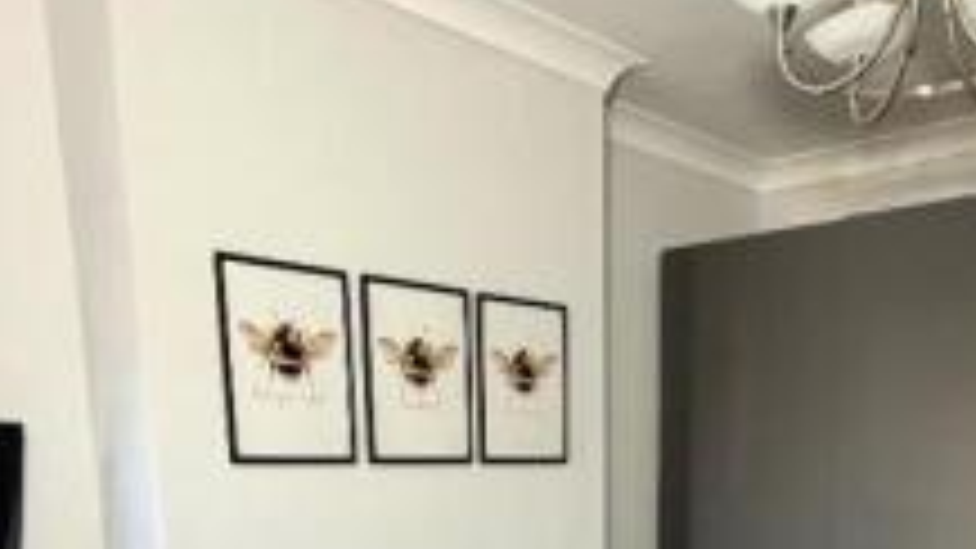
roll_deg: +1.1
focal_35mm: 41
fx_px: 1061
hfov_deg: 48.9
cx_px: 618
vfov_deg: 25.2
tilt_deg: -13.0
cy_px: 709
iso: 200
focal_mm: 2.22
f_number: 2.2
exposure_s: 1/96
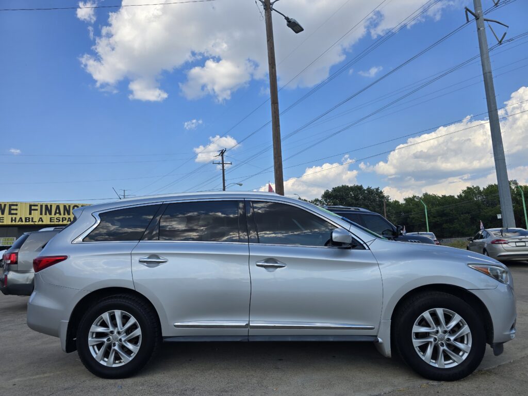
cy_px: 198
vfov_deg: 58.9
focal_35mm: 23
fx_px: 351
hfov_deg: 73.9
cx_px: 264
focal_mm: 6.3
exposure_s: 1/738
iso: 12
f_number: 1.7
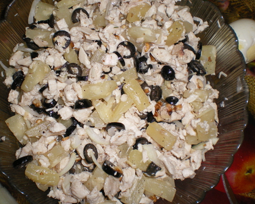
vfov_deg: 37.4
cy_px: 101
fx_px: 302
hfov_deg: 45.8
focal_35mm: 40
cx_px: 124
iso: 200
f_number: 4.6
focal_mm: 6.3
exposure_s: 1/50
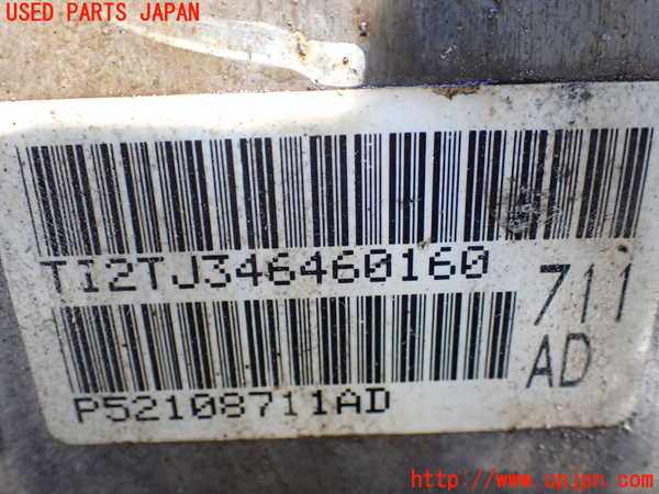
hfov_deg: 49.0
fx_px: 723
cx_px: 330
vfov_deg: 37.7
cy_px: 247
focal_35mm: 38
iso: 400
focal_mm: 6.83
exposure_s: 1/160
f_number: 2.7
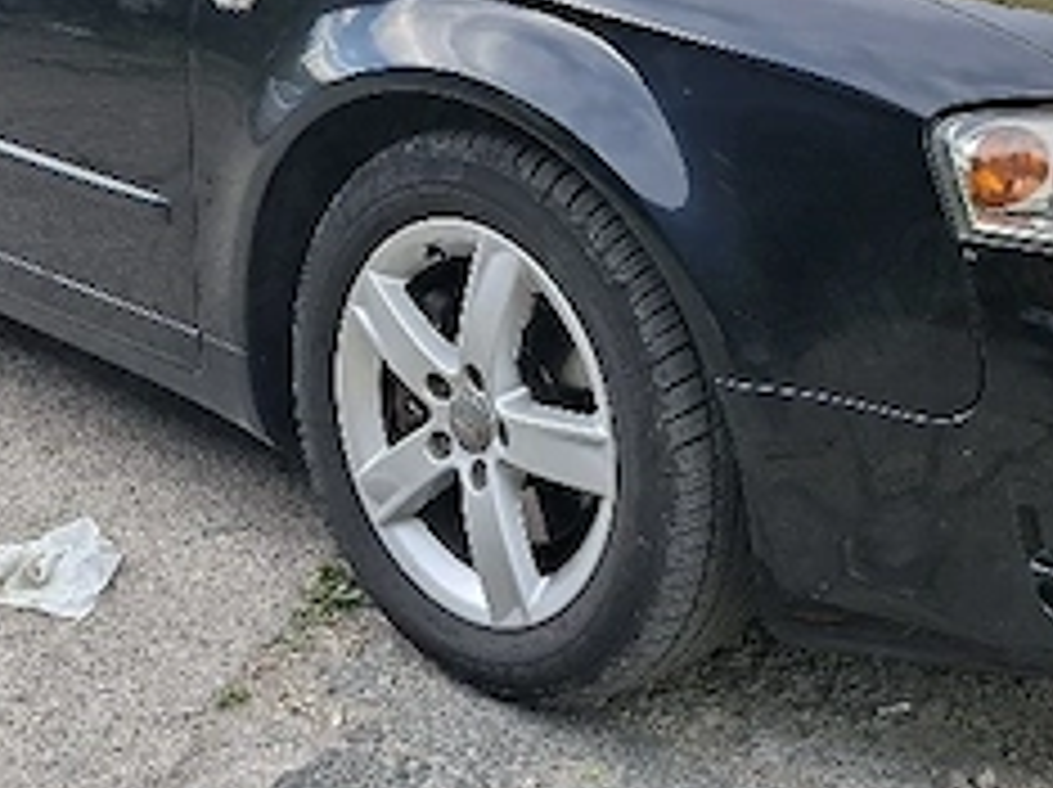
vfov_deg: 24.7
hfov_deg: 32.5
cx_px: 382
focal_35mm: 59
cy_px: 320
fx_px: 1793
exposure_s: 1/526
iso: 50
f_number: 1.8
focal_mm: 5.54
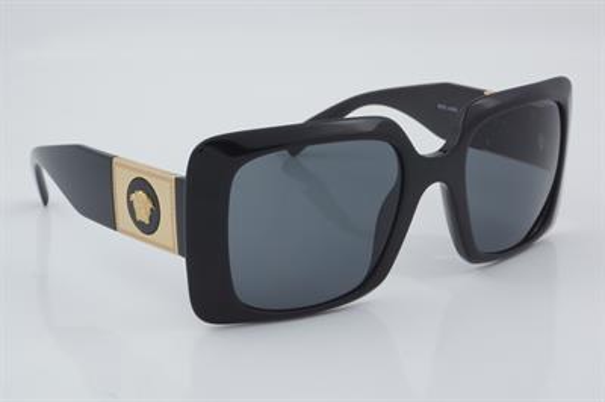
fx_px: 1259
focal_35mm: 75
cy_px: 201
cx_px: 302
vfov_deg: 18.2
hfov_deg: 27.0
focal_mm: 50
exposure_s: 1/4
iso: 100
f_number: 32
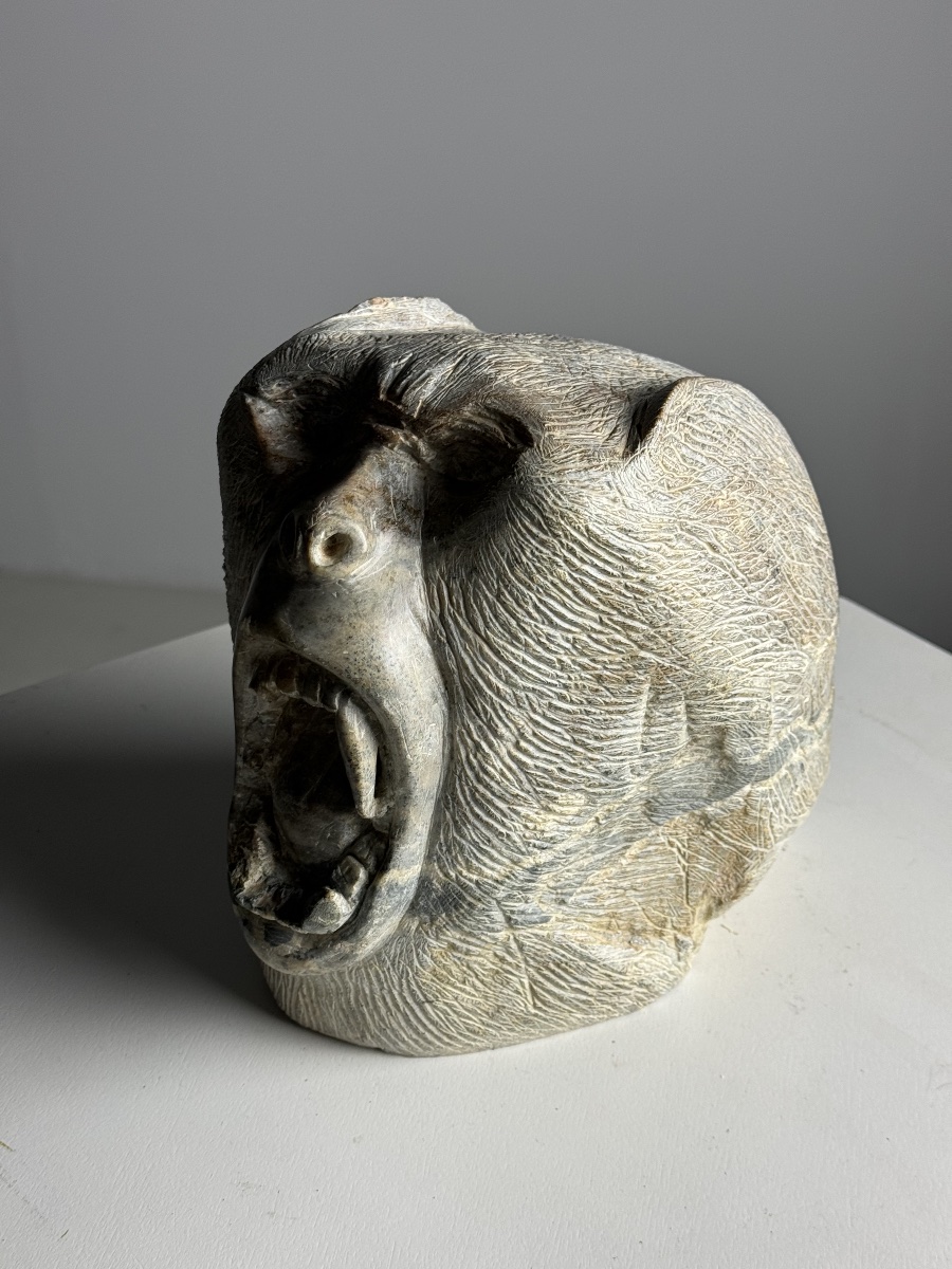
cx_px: 476
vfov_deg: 39.7
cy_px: 634
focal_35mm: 48
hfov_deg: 30.3
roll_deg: -0.7
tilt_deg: -30.3
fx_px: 1760
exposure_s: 1/50
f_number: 1.78
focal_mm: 6.76
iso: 64
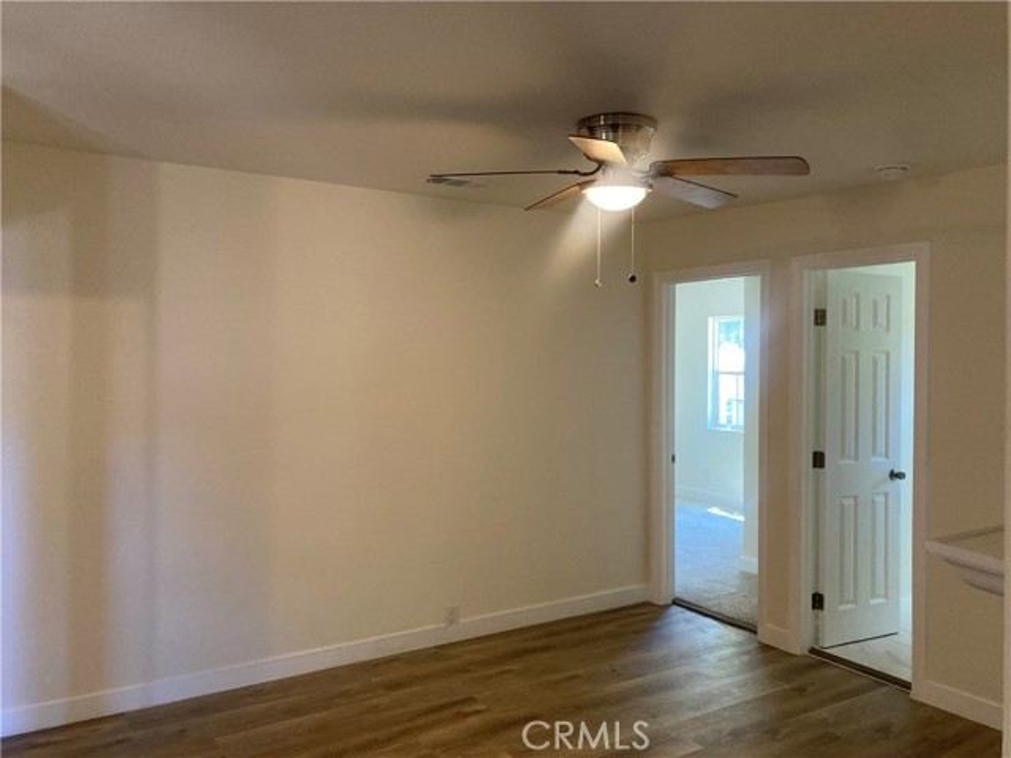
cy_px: 379
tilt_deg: -1.4
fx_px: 818
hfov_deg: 63.4
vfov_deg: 49.7
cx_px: 506
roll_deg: -0.1
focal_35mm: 28
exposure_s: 1/60
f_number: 1.8
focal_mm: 3.99
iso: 200
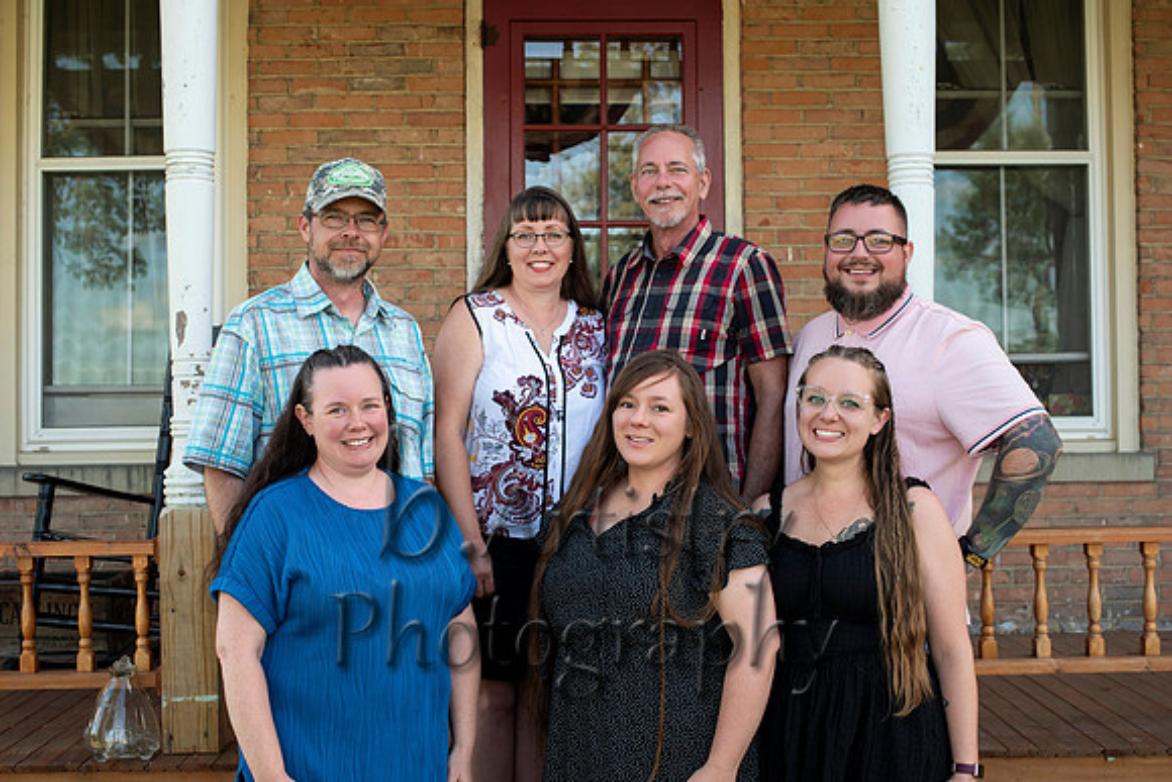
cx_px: 586
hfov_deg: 43.6
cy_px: 391
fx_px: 1465
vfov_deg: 29.9
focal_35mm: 45
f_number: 6.3
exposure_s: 1/160
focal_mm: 45
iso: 250
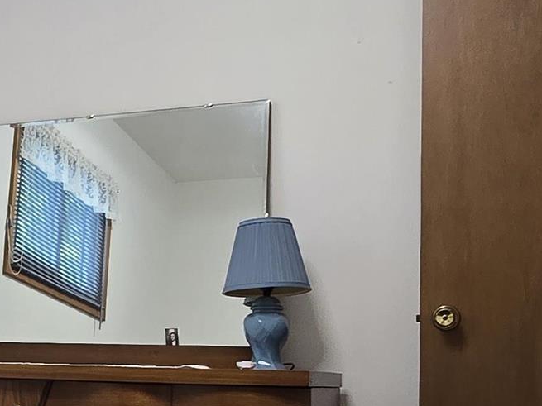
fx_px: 955
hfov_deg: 29.3
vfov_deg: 23.5
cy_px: 349
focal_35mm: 61
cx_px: -20
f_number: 2.2
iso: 125
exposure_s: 1/60
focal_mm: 2.2
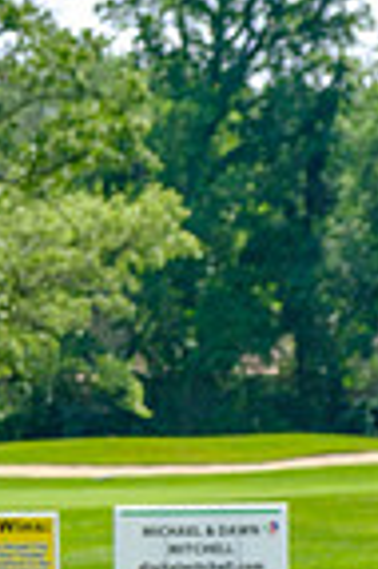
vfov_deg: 9.4
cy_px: 537
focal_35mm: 217
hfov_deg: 6.3
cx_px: -159
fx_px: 3426
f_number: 5
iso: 200
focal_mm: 46.3
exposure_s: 1/320
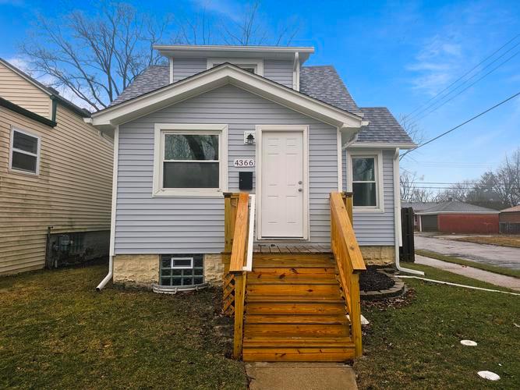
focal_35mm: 23
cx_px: 260
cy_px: 195
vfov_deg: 58.9
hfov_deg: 73.9
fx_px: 345
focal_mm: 6.3
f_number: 1.7
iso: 32
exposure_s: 1/180
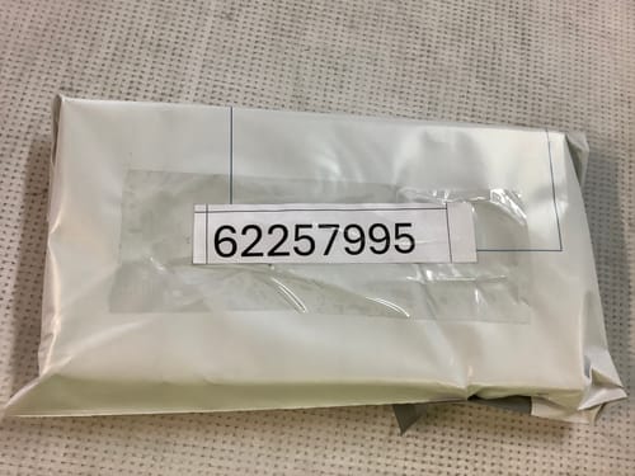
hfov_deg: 58.4
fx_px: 569
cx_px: 318
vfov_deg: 45.4
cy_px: 238
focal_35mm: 31
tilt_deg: -73.4
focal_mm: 3.3
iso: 125
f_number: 2.4
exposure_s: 1/50
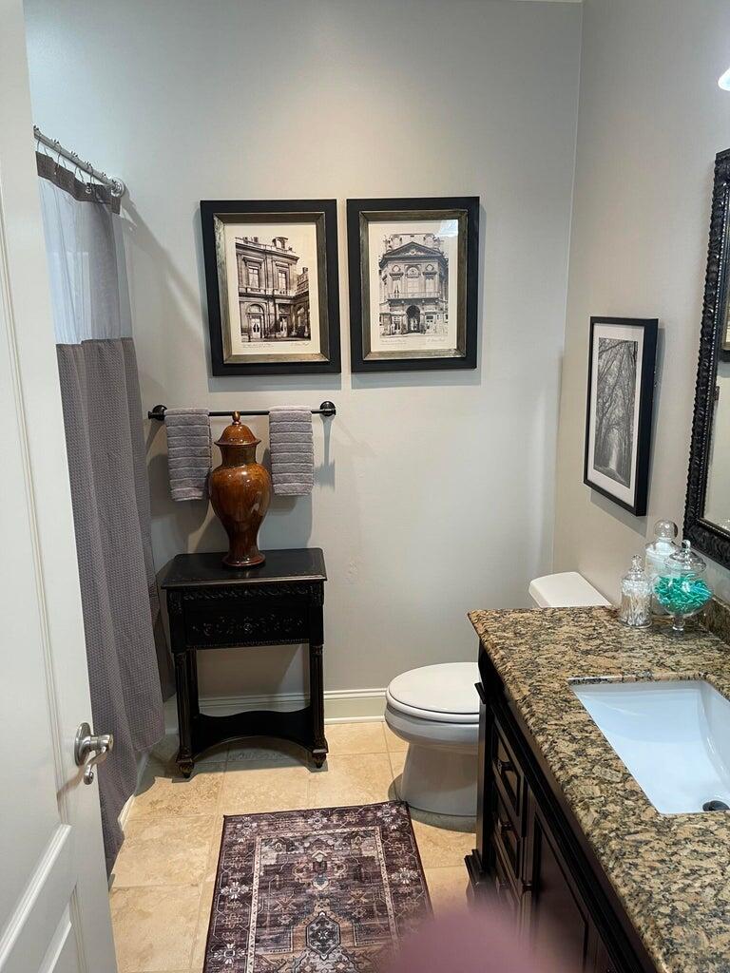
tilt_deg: -12.2
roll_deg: +1.0
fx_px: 703
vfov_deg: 69.4
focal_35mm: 25
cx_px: 365
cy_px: 486
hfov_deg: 54.9
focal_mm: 5.1
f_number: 1.6
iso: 80
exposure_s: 1/60
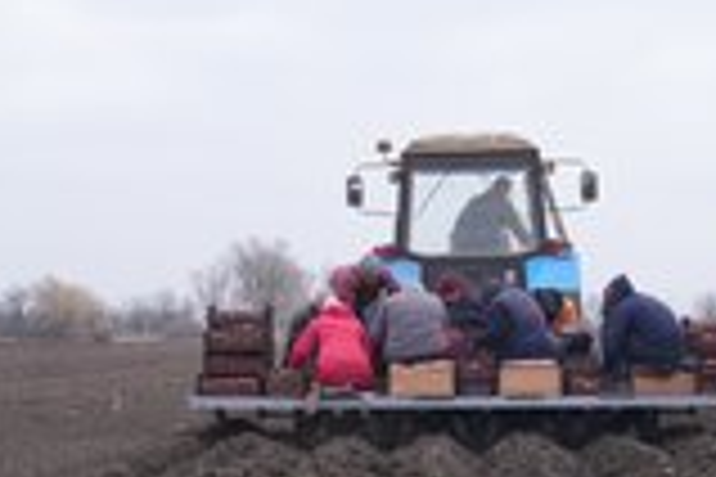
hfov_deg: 21.7
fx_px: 1850
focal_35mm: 93
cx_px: 527
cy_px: 362
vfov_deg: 14.6
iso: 80
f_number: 6.3
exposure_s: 1/100
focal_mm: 37
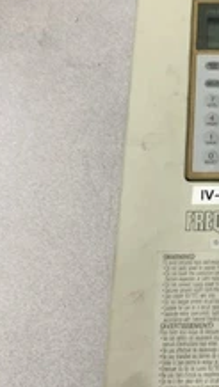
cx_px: 265
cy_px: 181
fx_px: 577
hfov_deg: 20.1
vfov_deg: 37.2
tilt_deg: -68.2
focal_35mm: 56
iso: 25
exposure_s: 1/40
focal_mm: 3.99
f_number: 1.8
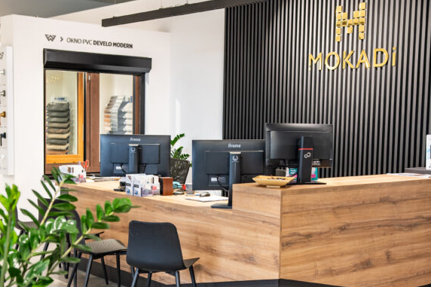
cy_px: 178
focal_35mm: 59
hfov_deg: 33.9
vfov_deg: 22.9
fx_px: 706
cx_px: 212
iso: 800
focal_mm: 30
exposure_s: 1/160
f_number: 2.5
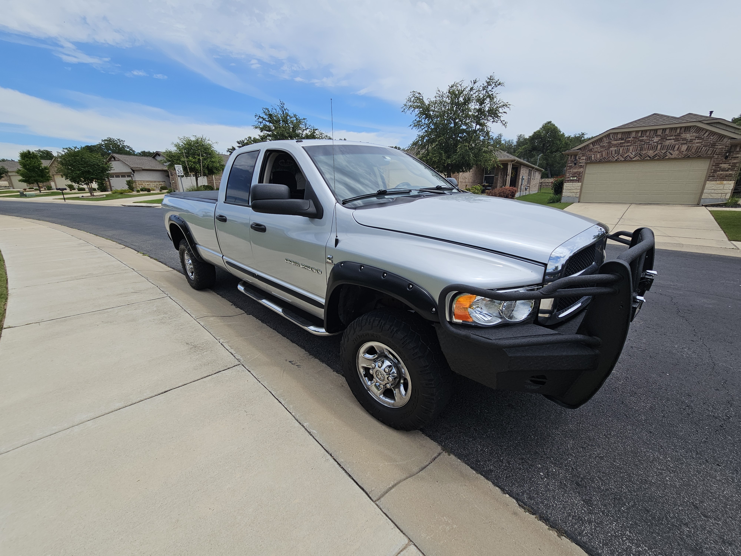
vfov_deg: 89.9
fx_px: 278
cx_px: 370
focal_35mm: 13
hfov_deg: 106.2
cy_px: 278
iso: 50
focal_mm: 2.2
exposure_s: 1/3238
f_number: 2.2
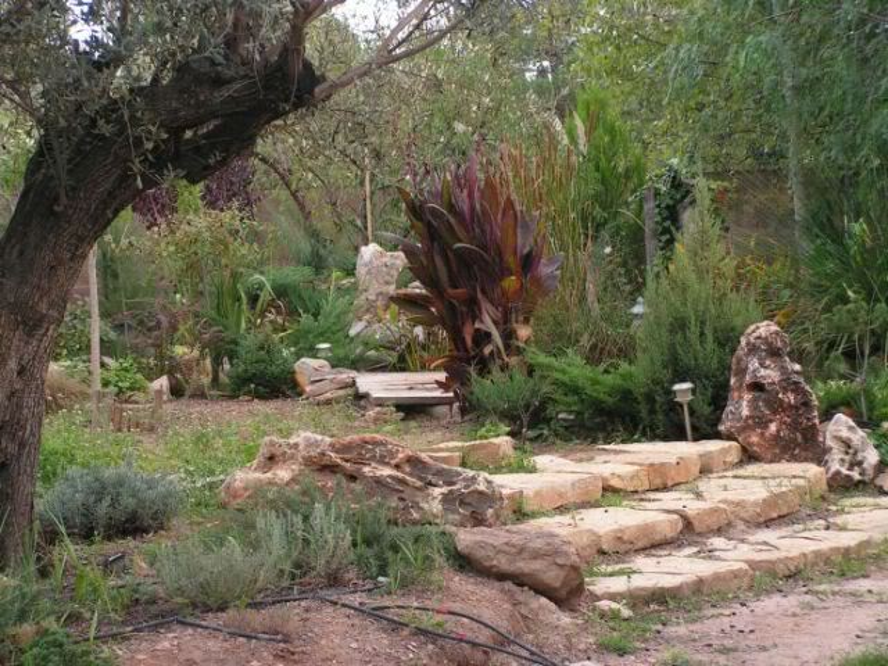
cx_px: 444
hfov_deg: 21.8
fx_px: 2309
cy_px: 333
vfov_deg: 16.4
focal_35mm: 90
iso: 64
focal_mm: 15.1
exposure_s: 1/100
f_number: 3.3
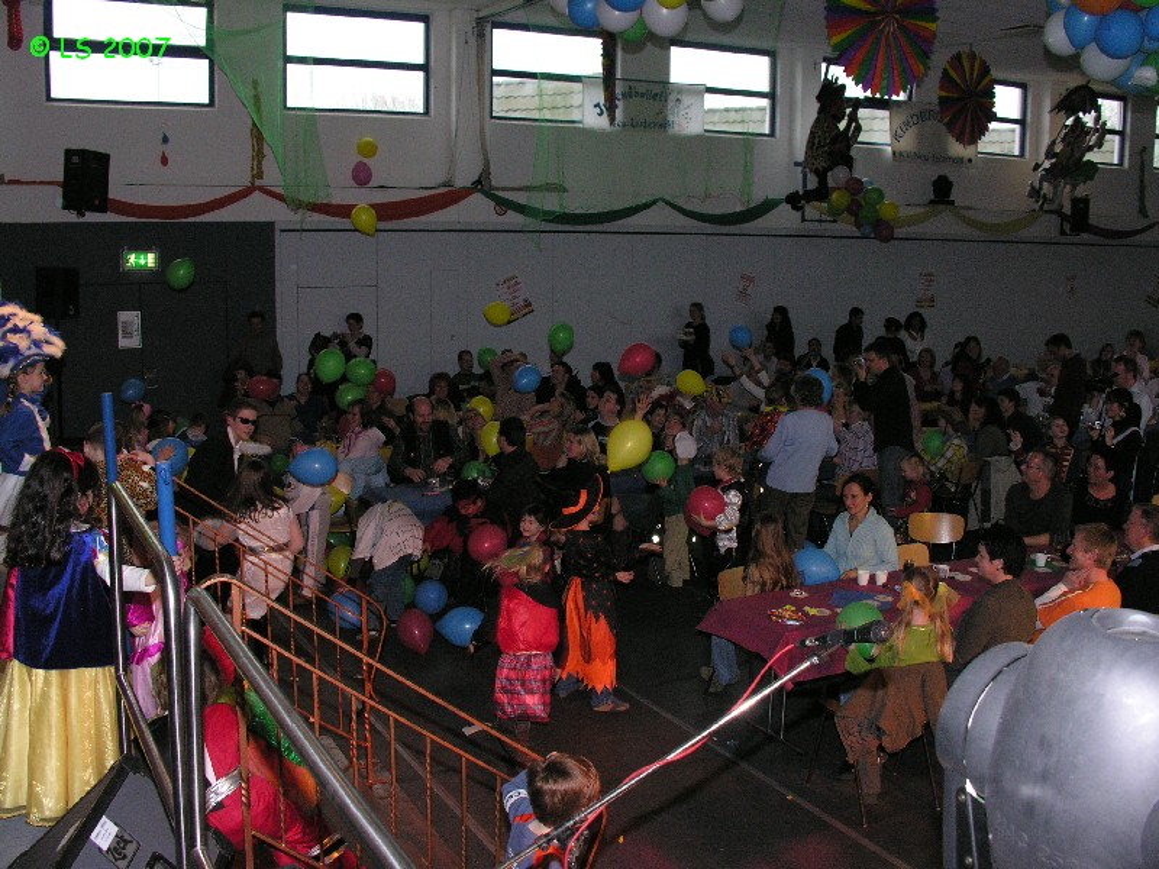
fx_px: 1172
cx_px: 580
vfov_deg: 40.7
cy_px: 434
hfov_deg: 52.6
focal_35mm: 35
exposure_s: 1/60.1
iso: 200
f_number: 4
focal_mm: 8.9
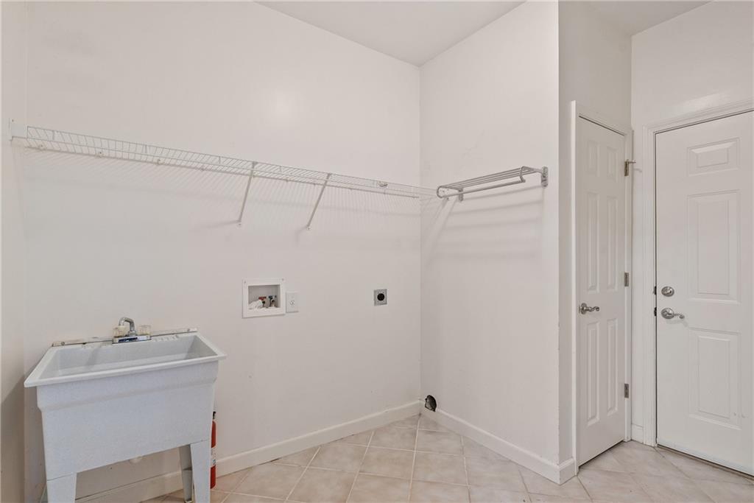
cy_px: 252
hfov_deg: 96.7
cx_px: 377
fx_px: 335
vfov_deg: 73.8
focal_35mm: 16
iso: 200
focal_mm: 16
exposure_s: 1/2
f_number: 8
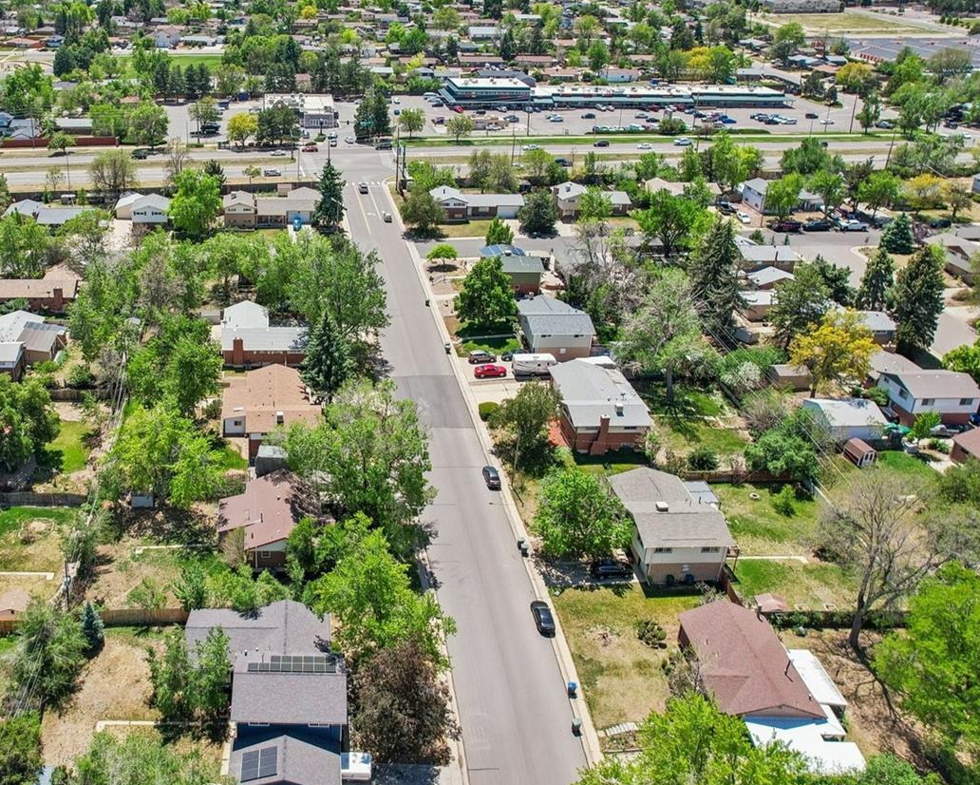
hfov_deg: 53.8
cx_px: 282
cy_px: 322
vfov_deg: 45.6
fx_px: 928
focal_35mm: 32
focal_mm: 8.4
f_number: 2.8
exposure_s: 1/350
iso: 140
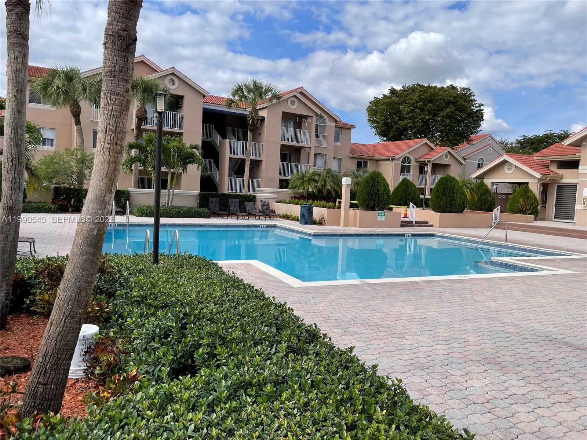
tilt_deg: -2.0
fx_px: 441
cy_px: 220
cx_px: 294
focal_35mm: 26
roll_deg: -3.3
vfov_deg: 53.1
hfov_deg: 67.3
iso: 32
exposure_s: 1/2857
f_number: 1.6
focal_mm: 5.1
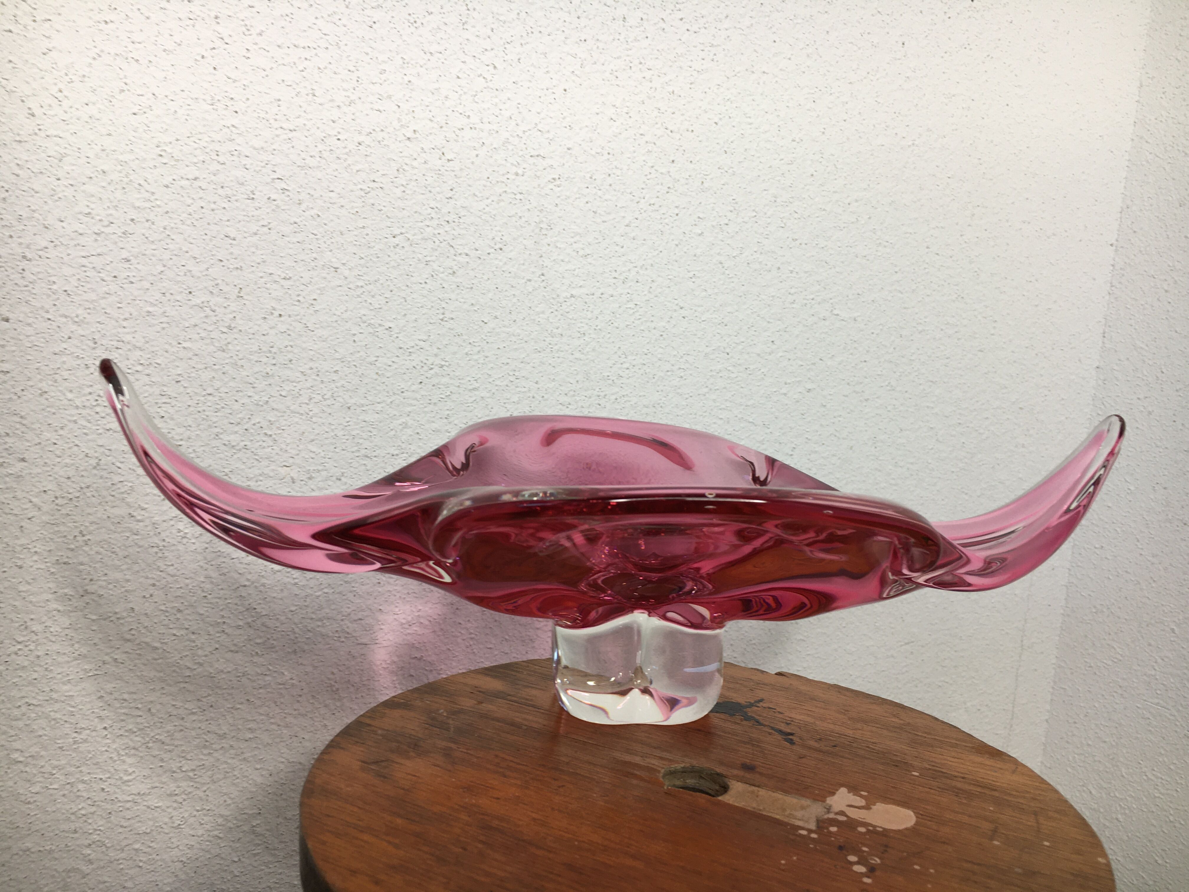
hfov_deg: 61.7
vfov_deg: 48.2
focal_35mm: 29
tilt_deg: -8.0
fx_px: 996
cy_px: 446
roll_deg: -4.4
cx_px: 594
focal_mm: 4.15
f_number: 2.2
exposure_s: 1/50
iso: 25
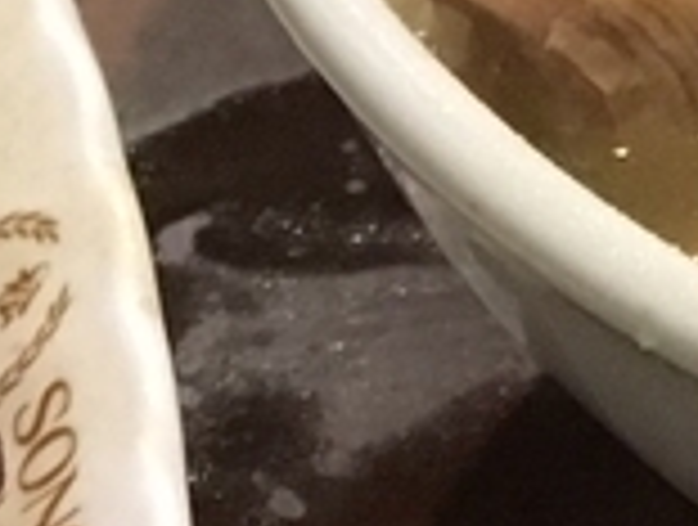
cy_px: 886
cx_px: -144
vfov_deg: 6.5
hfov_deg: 8.7
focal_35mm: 224
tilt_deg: -46.3
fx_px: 4527
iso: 250
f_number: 2.2
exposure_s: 1/17
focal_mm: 4.15
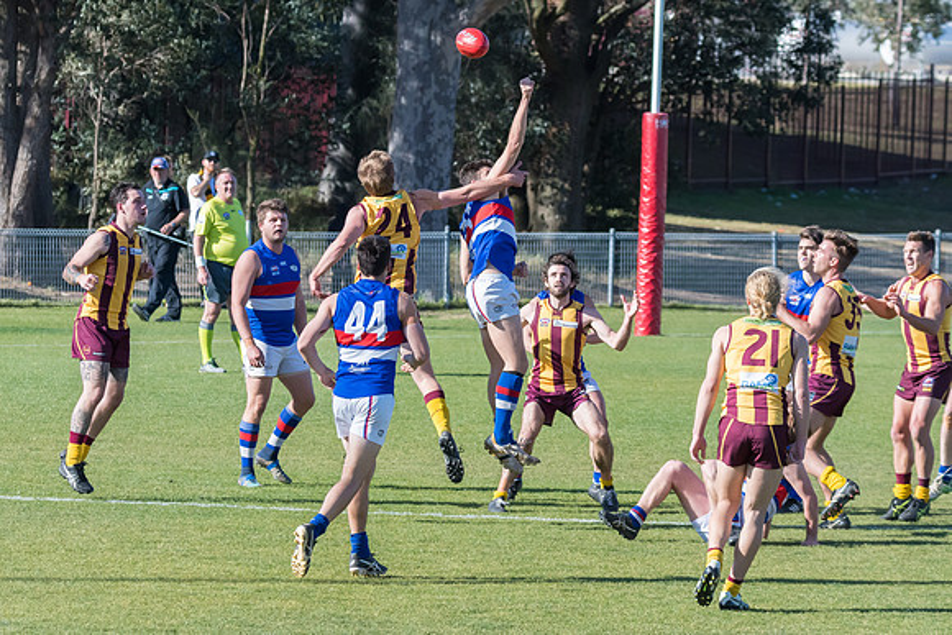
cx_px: 360
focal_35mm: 336
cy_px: 261
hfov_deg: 6.1
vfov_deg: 4.1
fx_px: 8881
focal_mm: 180
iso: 800
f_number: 8
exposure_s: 1/2000
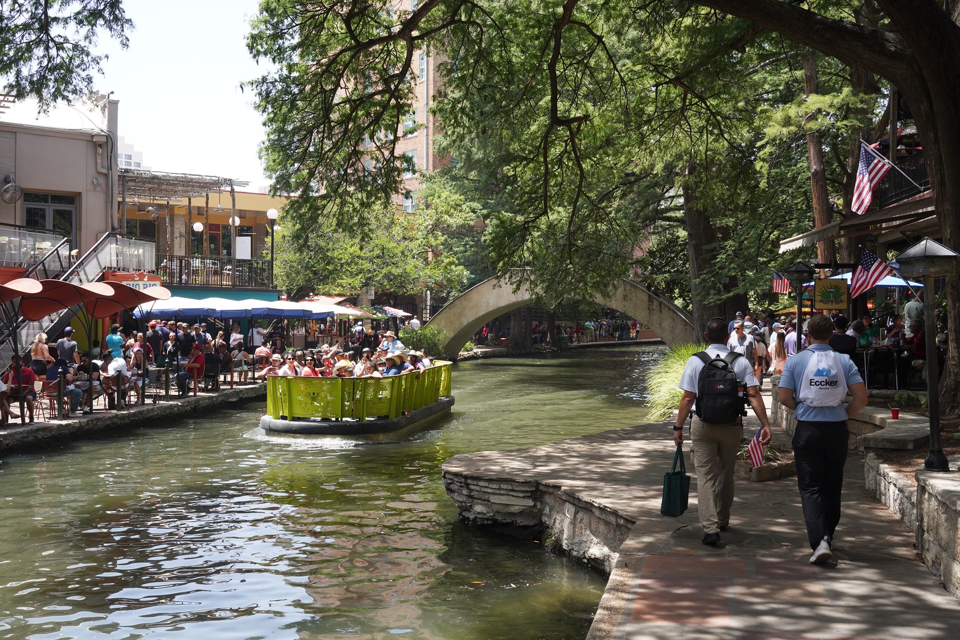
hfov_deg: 50.7
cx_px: 480
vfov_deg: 35.1
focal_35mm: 38
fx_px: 1013
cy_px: 320
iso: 400
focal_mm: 38
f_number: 14
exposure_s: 1/100
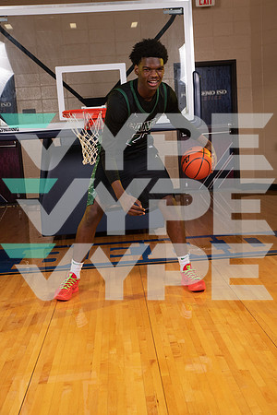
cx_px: 138
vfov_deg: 42.7
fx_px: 531
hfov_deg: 29.2
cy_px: 208
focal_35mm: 46
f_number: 7.1
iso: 320
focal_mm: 46
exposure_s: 1/320
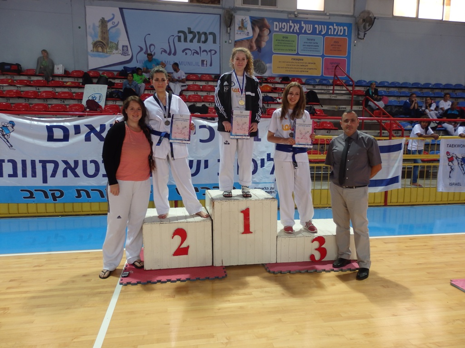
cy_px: 174
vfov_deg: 54.9
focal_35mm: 25
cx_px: 232
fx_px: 336
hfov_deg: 69.4
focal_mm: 4.5
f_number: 3
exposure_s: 1/30
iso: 100
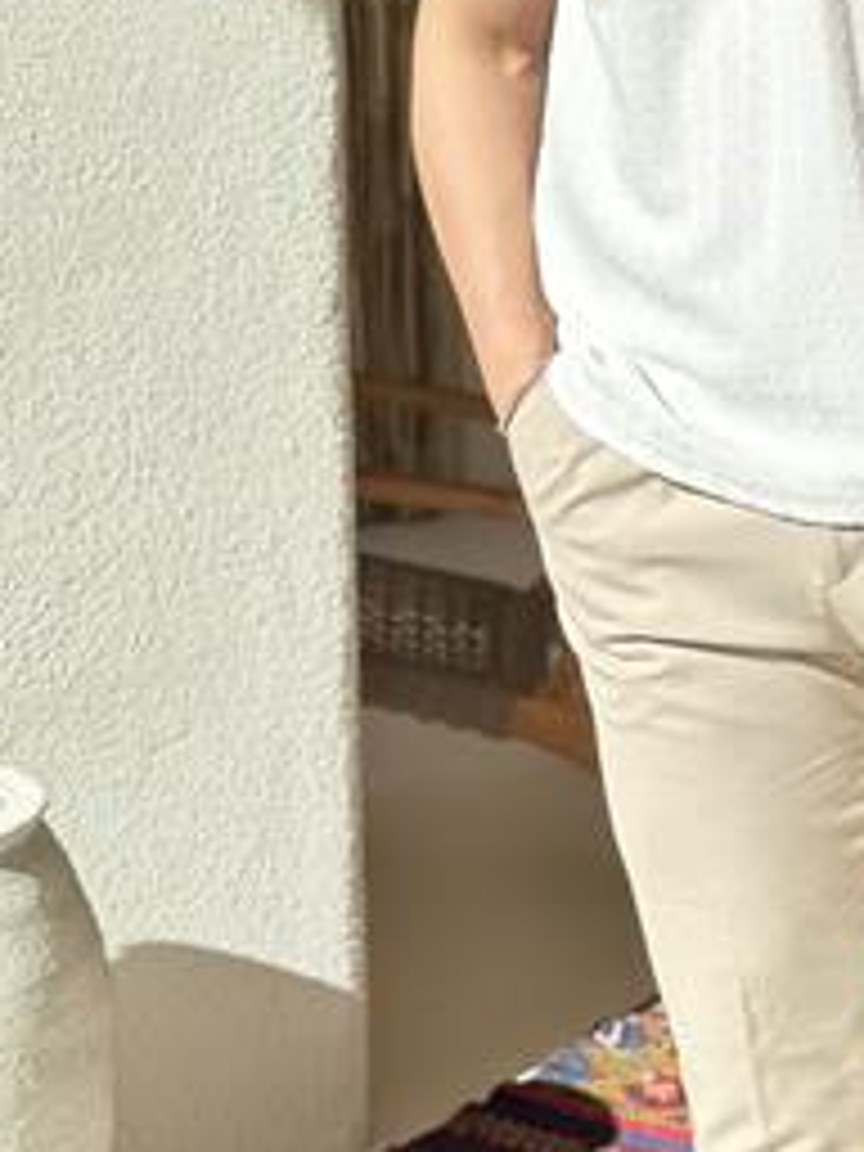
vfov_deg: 19.2
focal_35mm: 100
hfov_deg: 14.6
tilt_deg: -3.8
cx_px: 806
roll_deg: +0.5
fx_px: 3328
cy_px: 52
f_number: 1.78
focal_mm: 6.86
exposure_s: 1/3876
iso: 100
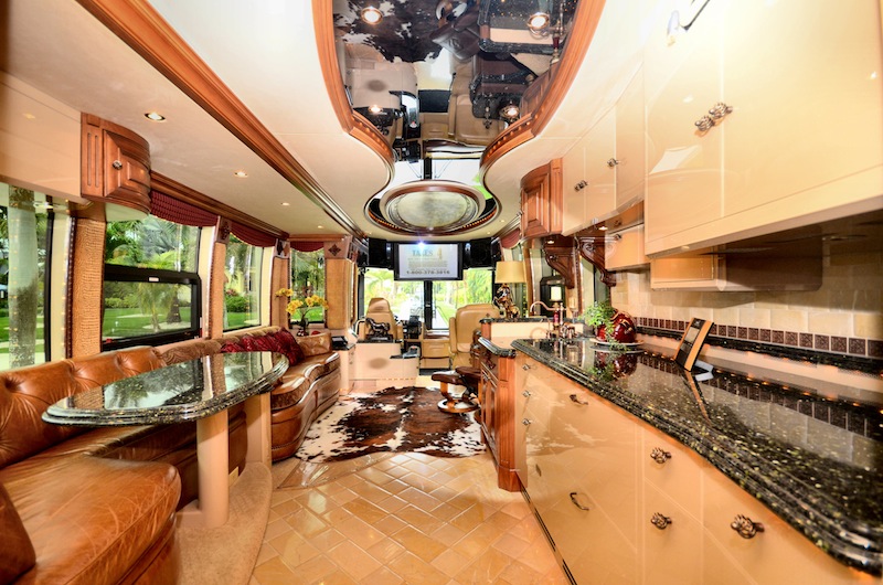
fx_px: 367
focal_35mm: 15
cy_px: 292
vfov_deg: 77.1
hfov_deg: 100.5
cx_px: 442
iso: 400
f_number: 5.6
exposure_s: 1/60
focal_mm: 10
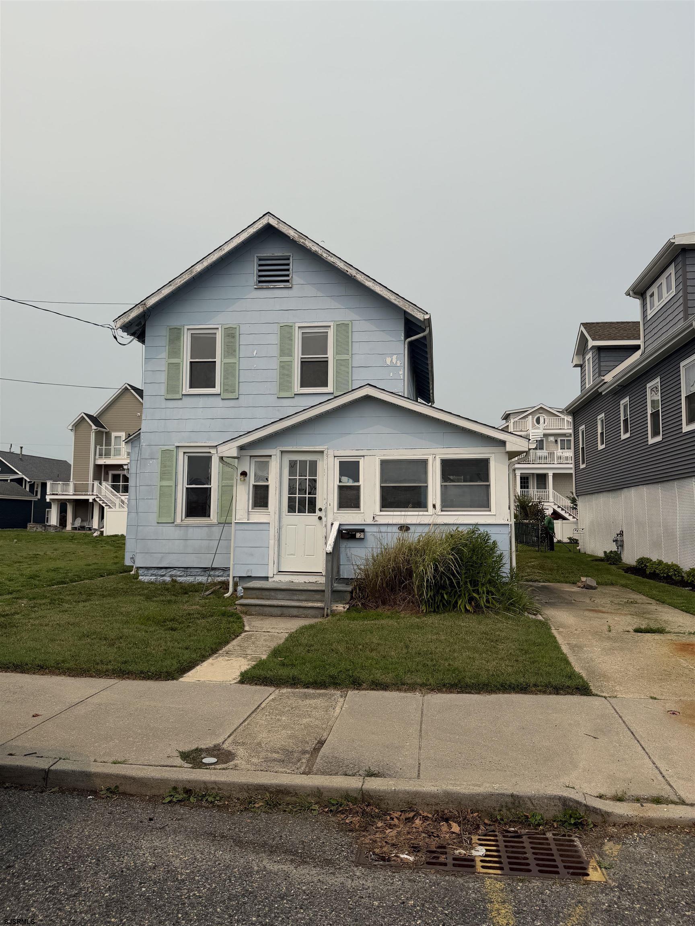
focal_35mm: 24
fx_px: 642
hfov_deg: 56.8
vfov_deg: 71.6
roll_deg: -0.2
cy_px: 463
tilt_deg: +6.7
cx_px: 348
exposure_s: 1/8130
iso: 80
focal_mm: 6.76
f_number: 1.78
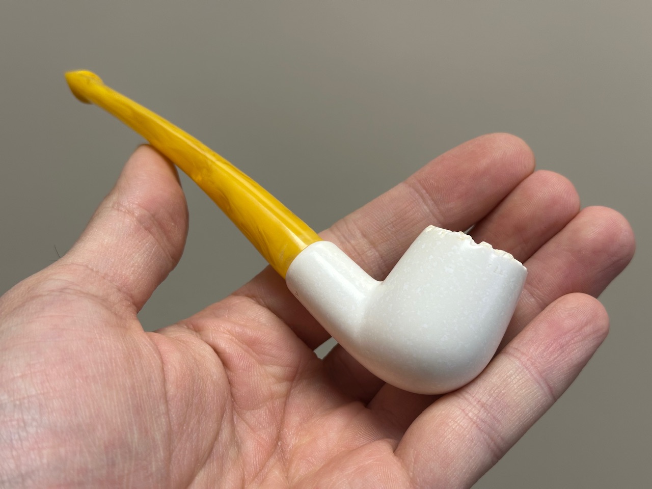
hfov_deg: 39.7
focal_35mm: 48
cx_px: 326
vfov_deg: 30.3
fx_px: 904
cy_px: 244
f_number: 1.78
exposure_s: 1/100
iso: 50
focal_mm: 6.86
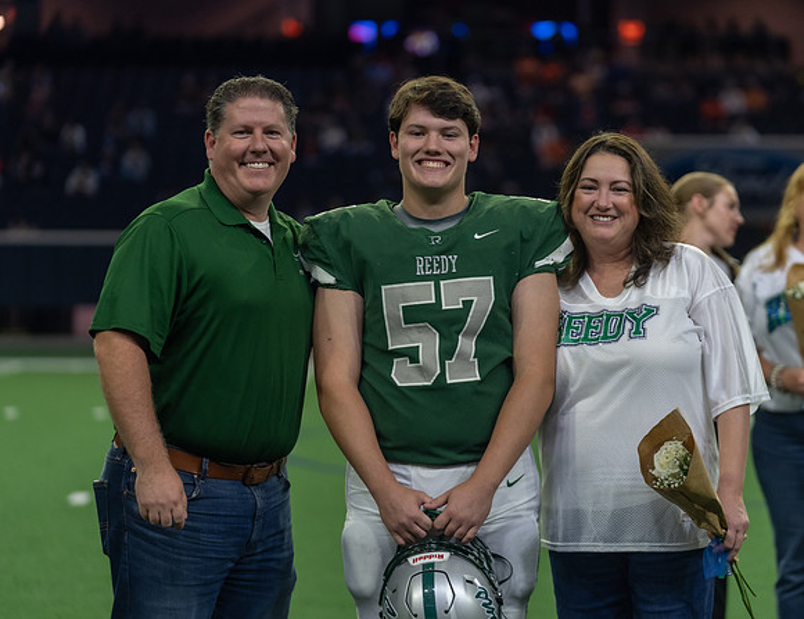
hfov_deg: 14.8
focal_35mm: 132
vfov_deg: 11.4
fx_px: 3099
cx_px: 458
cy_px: 291
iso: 1000
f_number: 2.8
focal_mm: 111
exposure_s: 1/320
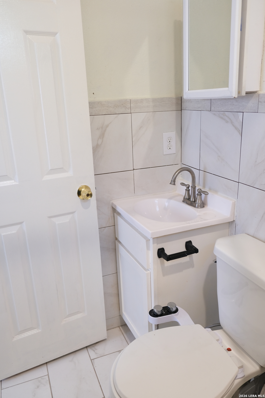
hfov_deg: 47.9
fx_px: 298
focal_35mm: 27
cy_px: 199
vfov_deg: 67.4
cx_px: 132
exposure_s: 1/30
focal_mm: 18
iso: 500
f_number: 2.8
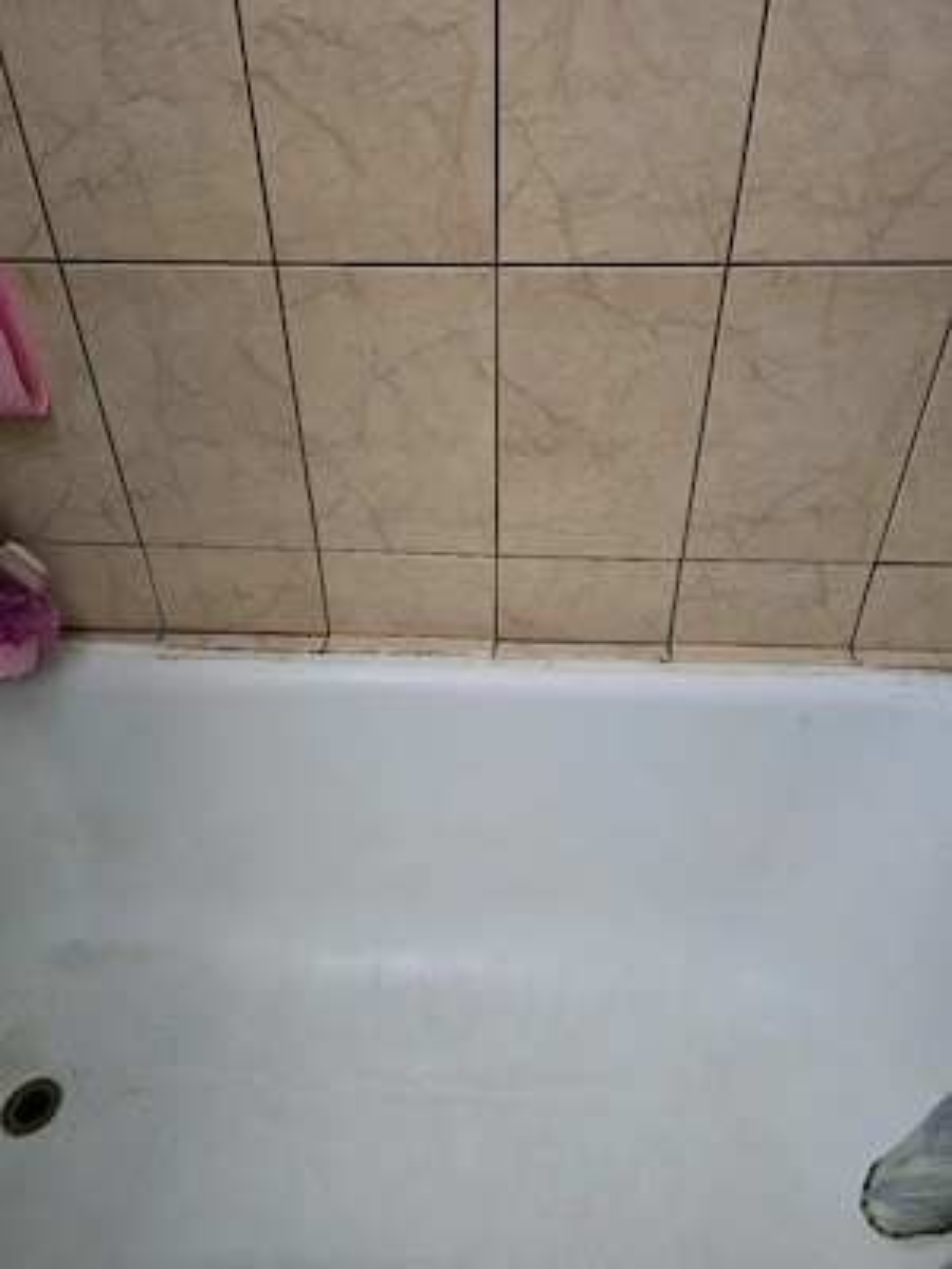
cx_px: 476
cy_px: 634
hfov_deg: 58.9
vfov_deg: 73.9
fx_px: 843
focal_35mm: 23
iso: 1250
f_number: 1.7
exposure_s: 1/101
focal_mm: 6.3
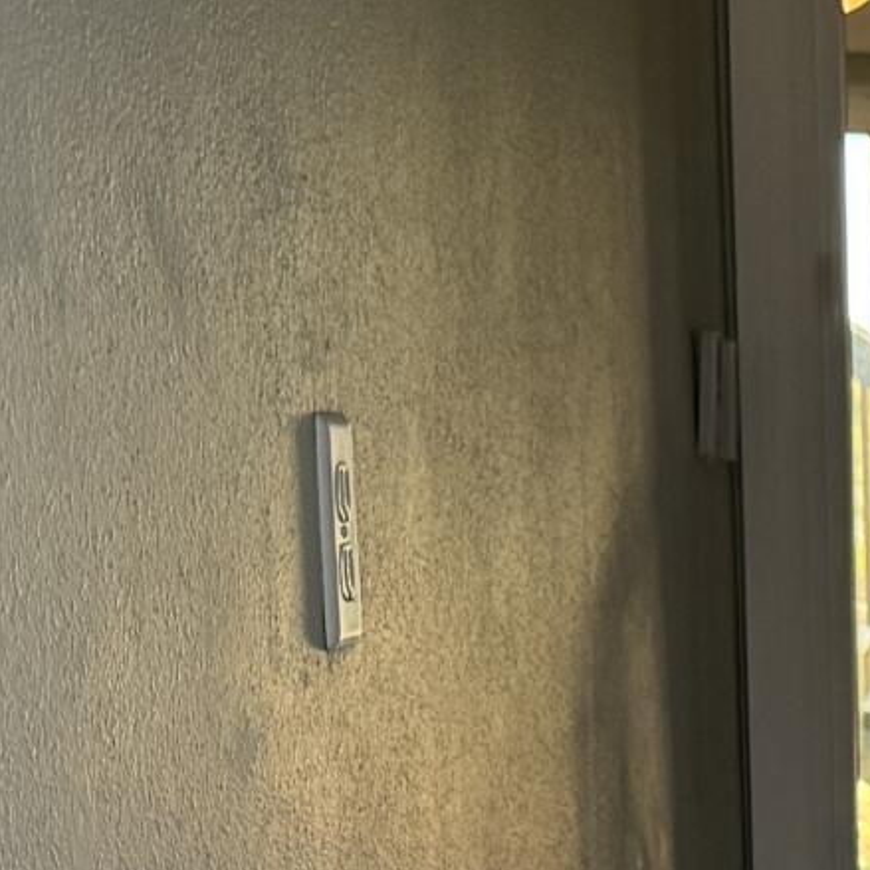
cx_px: 1540
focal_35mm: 145
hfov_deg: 11.3
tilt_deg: -14.6
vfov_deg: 11.3
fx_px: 4123
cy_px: 1467
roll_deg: -0.7
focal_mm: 6.76
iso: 125
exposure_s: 1/120
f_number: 1.78
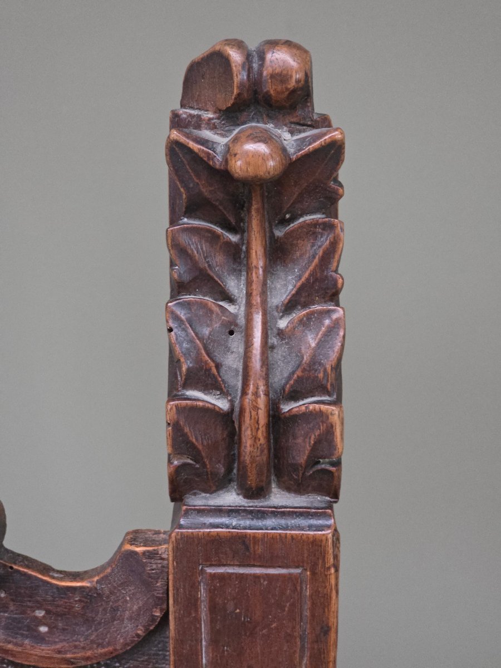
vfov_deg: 28.2
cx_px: 250
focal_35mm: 69
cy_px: 334
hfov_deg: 21.3
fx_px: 1332
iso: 1600
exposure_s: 1/33.3
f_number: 2.4
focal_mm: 7.9
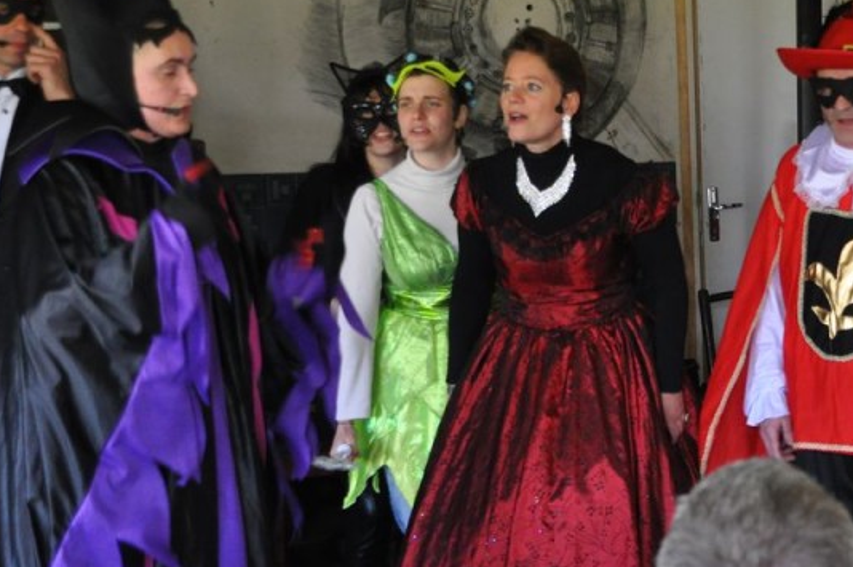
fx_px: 2722
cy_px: 318
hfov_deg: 17.6
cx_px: 708
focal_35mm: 115
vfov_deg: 11.9
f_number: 4.8
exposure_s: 1/60
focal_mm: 40
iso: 1100
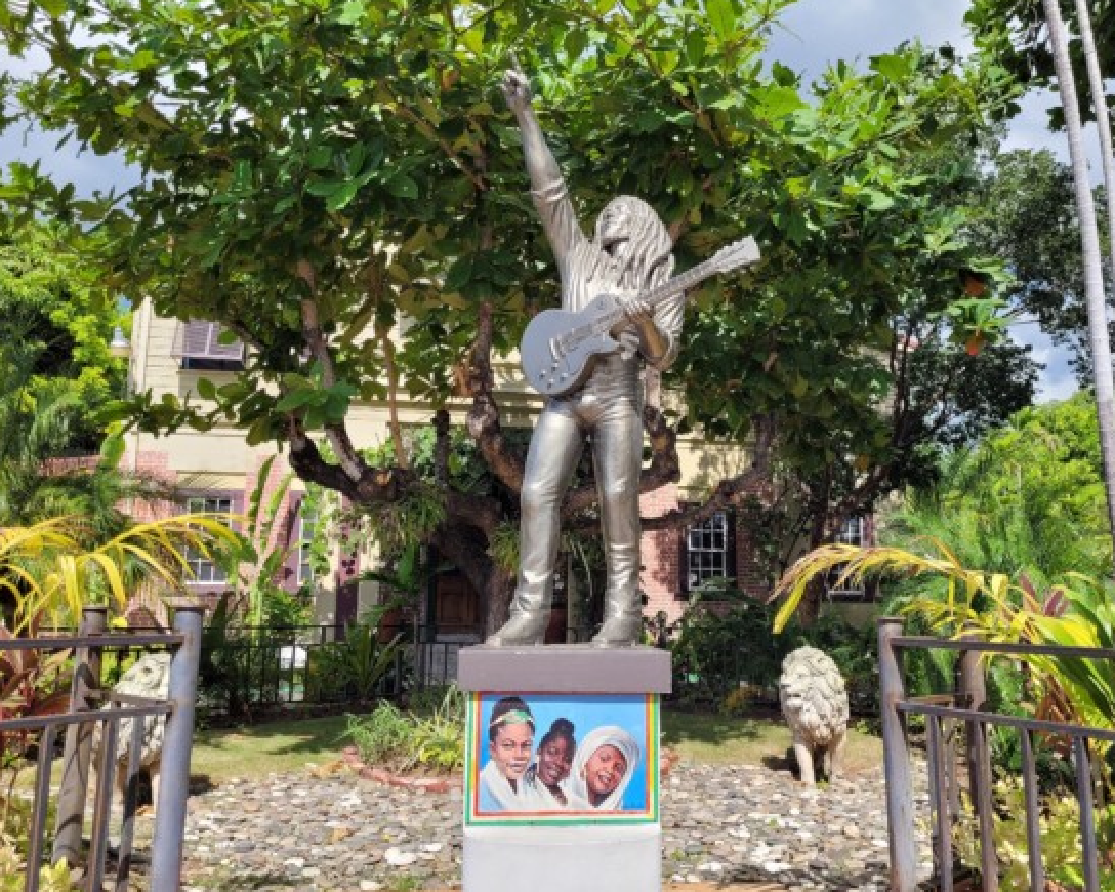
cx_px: 596
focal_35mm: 28
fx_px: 924
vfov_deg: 51.5
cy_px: 455
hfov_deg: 62.2
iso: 40
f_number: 1.8
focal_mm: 5.4
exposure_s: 1/1765
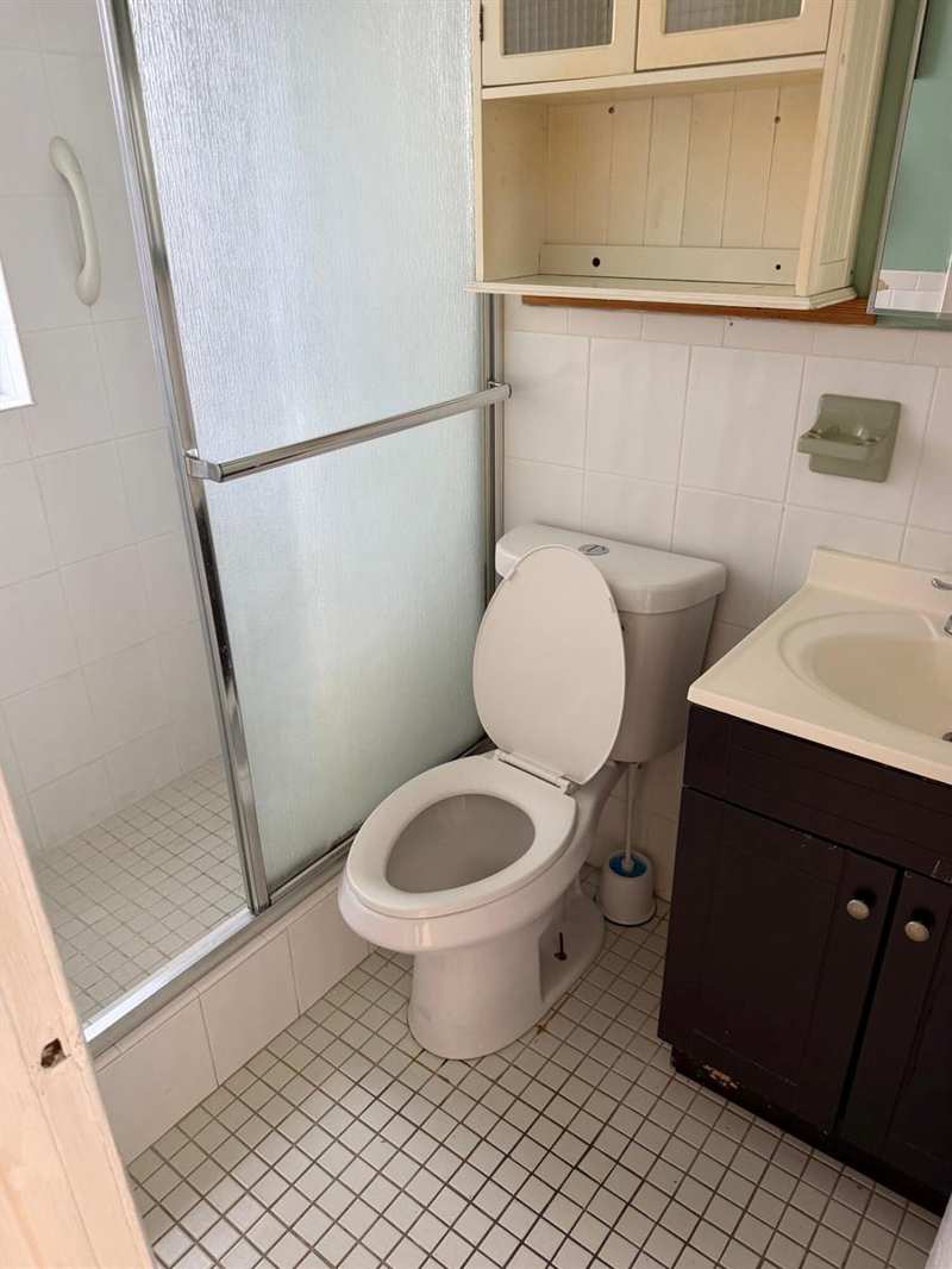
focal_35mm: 24
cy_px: 634
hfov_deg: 56.8
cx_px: 476
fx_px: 880
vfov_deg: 71.6
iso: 250
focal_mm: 6.76
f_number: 1.78
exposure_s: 1/60
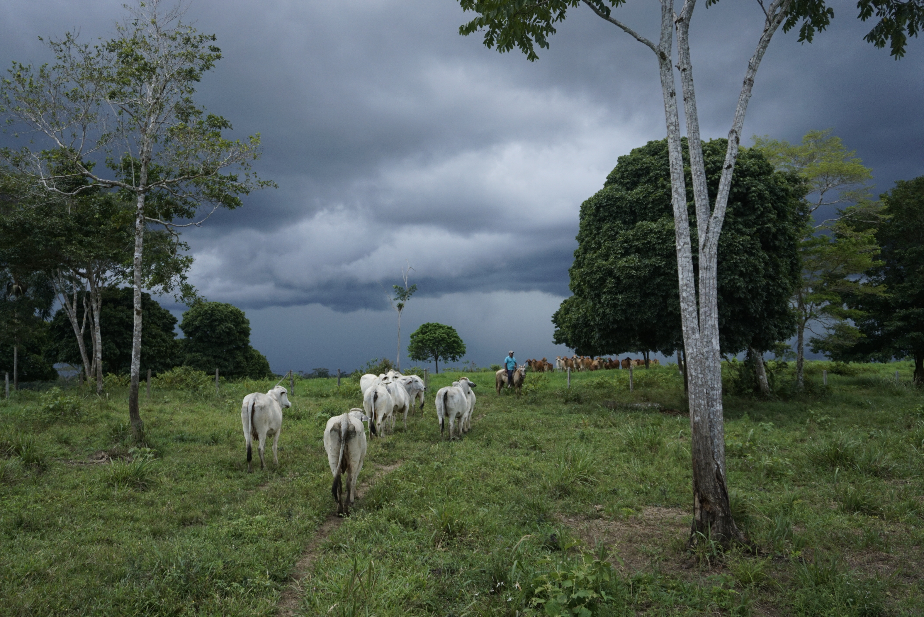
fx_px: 847
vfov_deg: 40.0
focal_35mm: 33
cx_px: 462
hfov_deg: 57.2
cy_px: 308
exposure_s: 1/2500
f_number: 4
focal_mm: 22
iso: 500
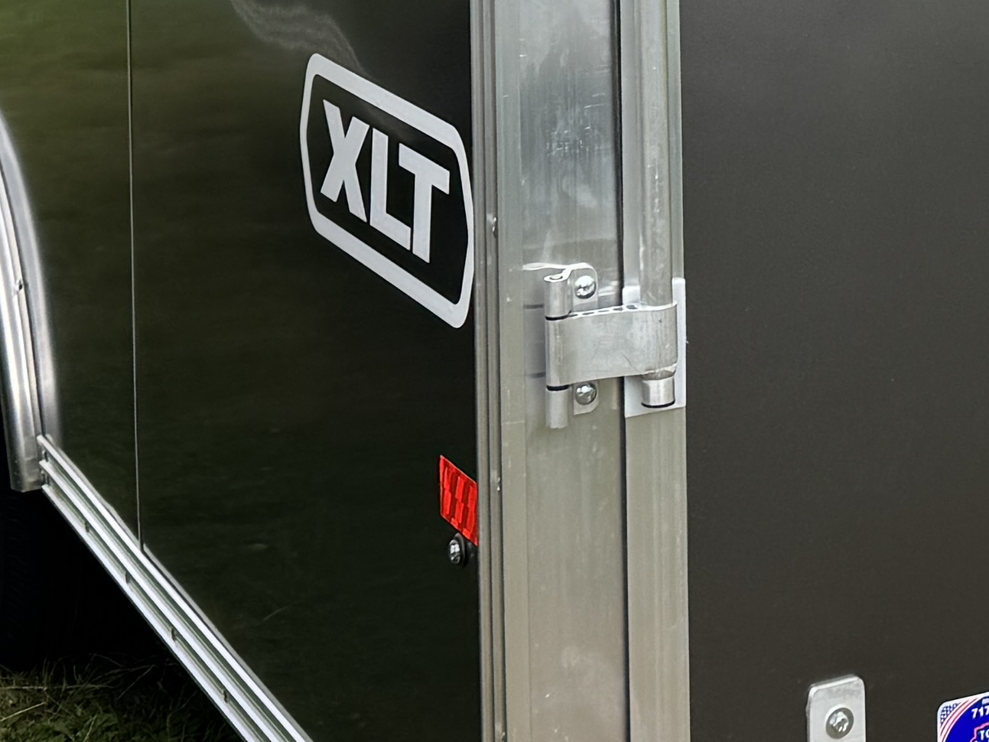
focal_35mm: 106
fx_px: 3029
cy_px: -410
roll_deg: +1.7
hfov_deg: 18.0
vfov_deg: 13.1
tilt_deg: -1.5
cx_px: 1058
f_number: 1.78
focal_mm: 6.76
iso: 80
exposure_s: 1/925
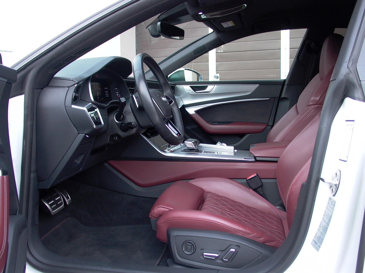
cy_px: 136
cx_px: 182
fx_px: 348
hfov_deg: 55.4
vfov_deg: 42.9
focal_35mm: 33
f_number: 2.05
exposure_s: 1/140
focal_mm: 7.15
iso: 100
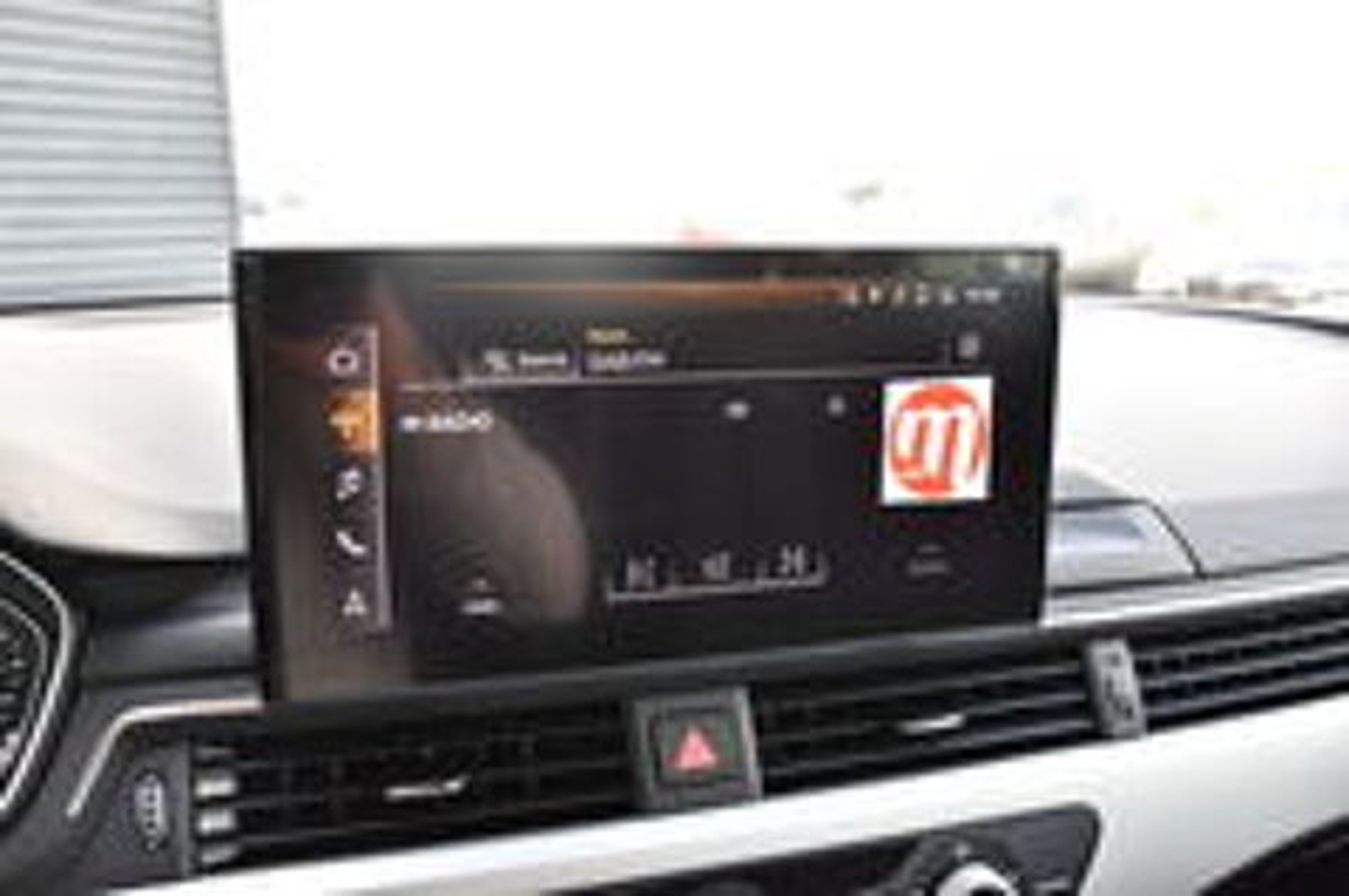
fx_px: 1291
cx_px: 674
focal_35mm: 34
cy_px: 448
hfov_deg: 55.2
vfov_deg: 38.3
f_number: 4.5
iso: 400
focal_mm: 23
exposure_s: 1/80
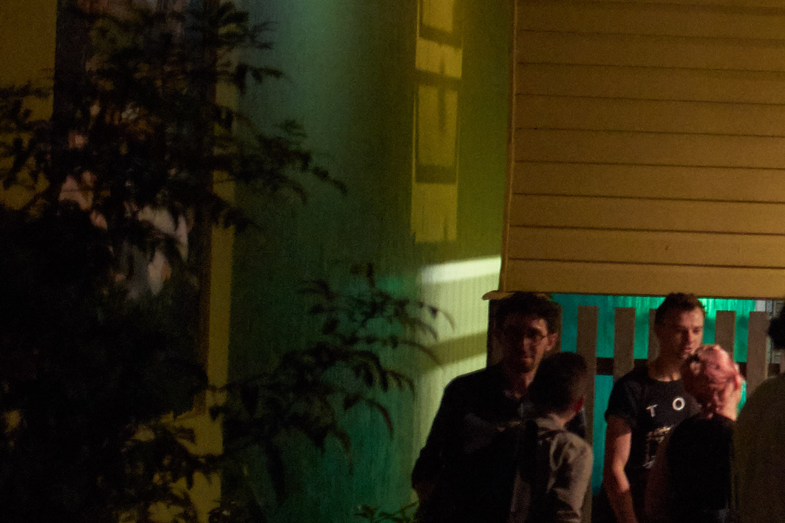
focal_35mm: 134
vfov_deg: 10.2
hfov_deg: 13.4
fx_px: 2922
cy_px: 180
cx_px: 1494
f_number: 1.4
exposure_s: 1/60
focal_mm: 35
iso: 1600
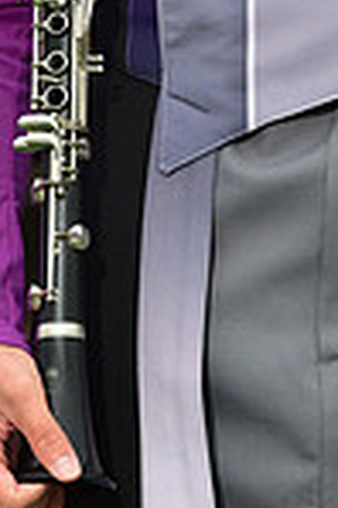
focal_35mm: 741
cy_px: -232
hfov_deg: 1.9
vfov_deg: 2.8
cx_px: 333
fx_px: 10459
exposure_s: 1/250
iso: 500
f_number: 5.6
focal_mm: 190
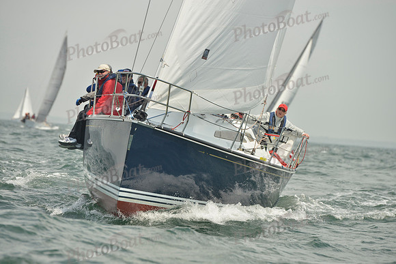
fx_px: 1980
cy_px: 132
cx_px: 198
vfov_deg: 7.6
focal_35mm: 180
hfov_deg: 11.4
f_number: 6.3
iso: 200
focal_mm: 180
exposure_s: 1/1250
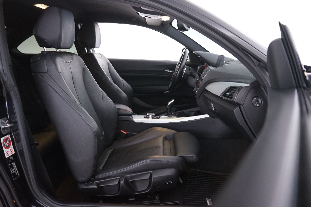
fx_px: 276
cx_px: 156
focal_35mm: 32
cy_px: 104
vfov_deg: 41.1
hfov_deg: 58.7
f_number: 4.5
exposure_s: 1/10
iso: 4000
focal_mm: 32
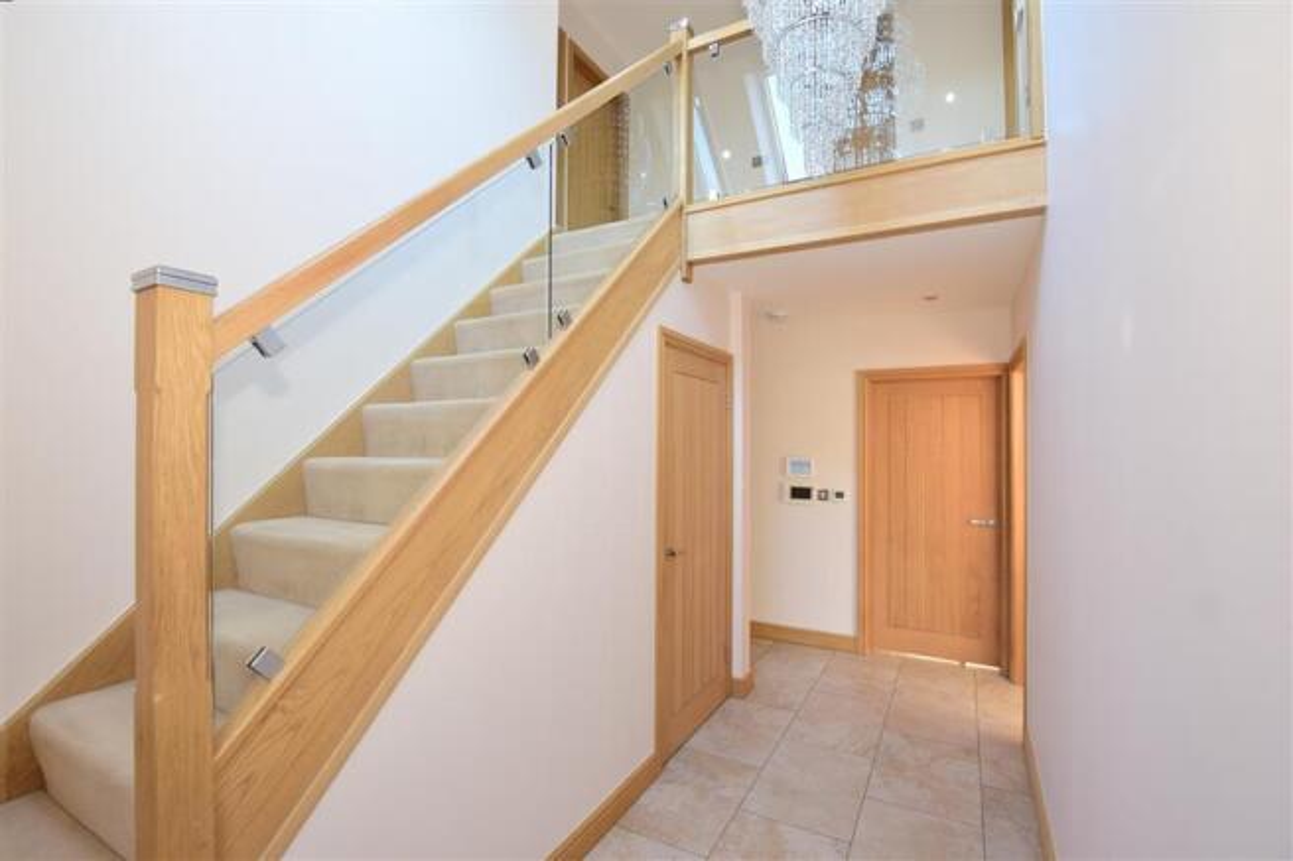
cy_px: 430
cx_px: 646
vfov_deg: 77.3
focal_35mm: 15
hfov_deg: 100.4
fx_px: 539
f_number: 5.6
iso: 400
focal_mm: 10
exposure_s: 1/15
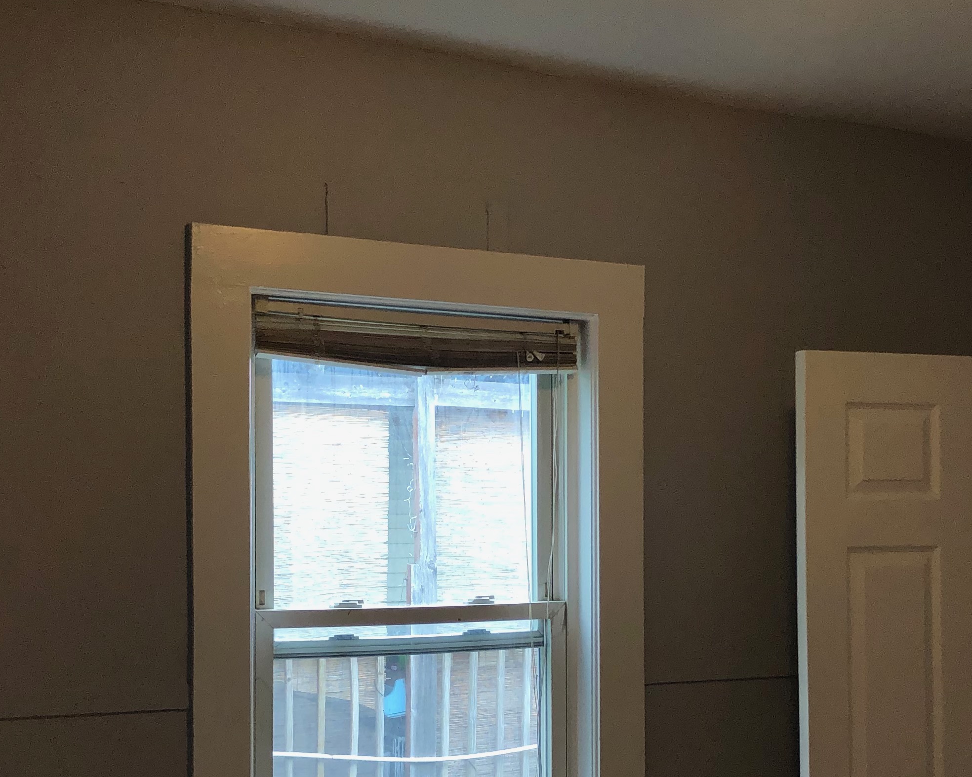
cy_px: 543
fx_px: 1611
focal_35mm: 56
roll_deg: +0.2
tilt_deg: -0.3
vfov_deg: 26.9
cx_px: 557
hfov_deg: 33.5
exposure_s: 1/120
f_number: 1.8
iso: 64
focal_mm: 4
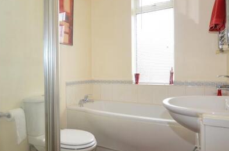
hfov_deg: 70.8
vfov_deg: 50.9
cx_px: 90
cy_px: 71
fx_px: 159
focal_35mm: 25
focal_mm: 10
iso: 200
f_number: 5
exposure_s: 1/25
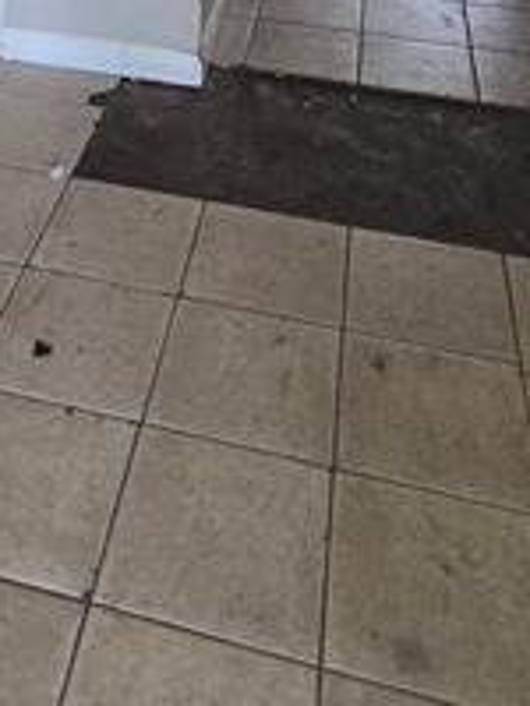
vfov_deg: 26.7
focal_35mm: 50
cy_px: -367
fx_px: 1021
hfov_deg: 28.5
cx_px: 106
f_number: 2.2
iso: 200
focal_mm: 1.7
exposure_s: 1/60
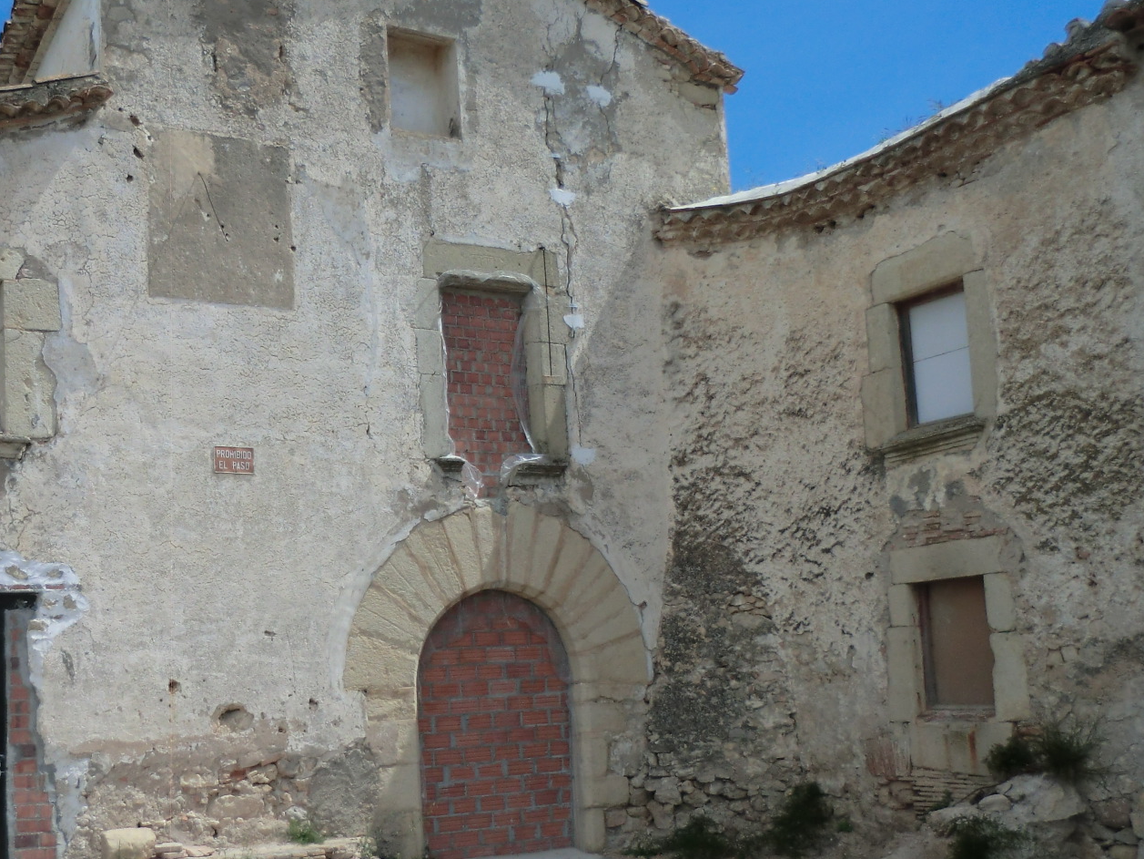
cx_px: 286
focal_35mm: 44
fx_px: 1454
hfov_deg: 41.7
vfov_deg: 32.8
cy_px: 496
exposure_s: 1/250
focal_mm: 4.9
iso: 50
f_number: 8
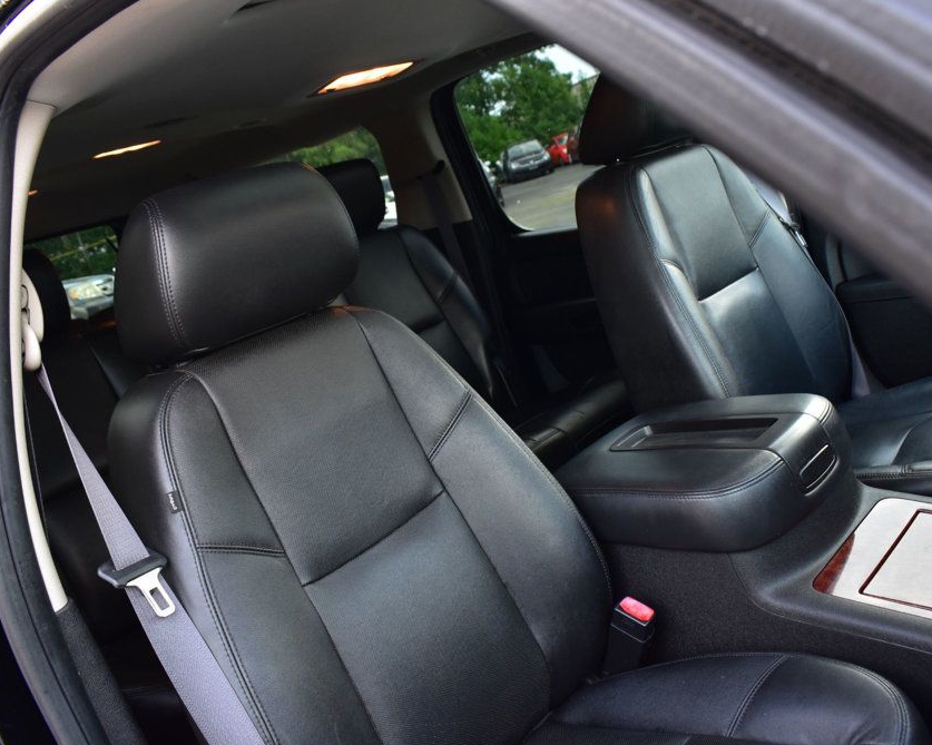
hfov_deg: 57.2
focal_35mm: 31
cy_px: 372
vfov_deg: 47.1
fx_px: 855
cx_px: 479
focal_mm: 18
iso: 400
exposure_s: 1/25
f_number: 7.1
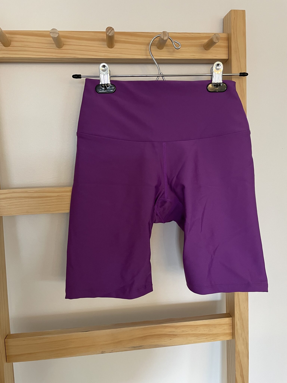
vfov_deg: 67.3
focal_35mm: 26
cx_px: 144
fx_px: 287
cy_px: 192
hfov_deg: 53.1
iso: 200
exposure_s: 1/60
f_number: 1.6
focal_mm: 4.2
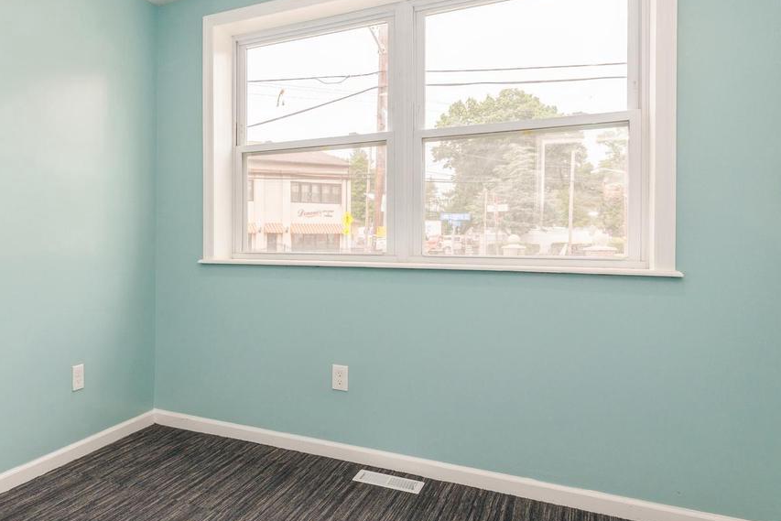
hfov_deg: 63.1
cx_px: 188
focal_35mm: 27
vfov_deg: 47.8
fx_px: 586
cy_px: 226
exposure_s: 1/30
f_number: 9
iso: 200
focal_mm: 16
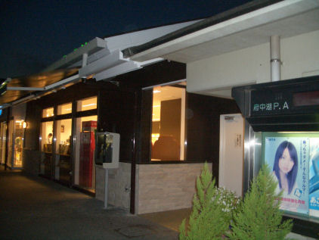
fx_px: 323
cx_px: 160
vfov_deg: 40.7
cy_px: 120
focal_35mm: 35
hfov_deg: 52.6
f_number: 2.6
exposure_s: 1/60
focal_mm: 5.8
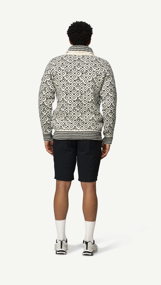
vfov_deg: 28.6
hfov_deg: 16.3
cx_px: 89
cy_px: 141
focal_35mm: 74
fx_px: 562
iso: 500
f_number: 5
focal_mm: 70
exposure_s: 1/80
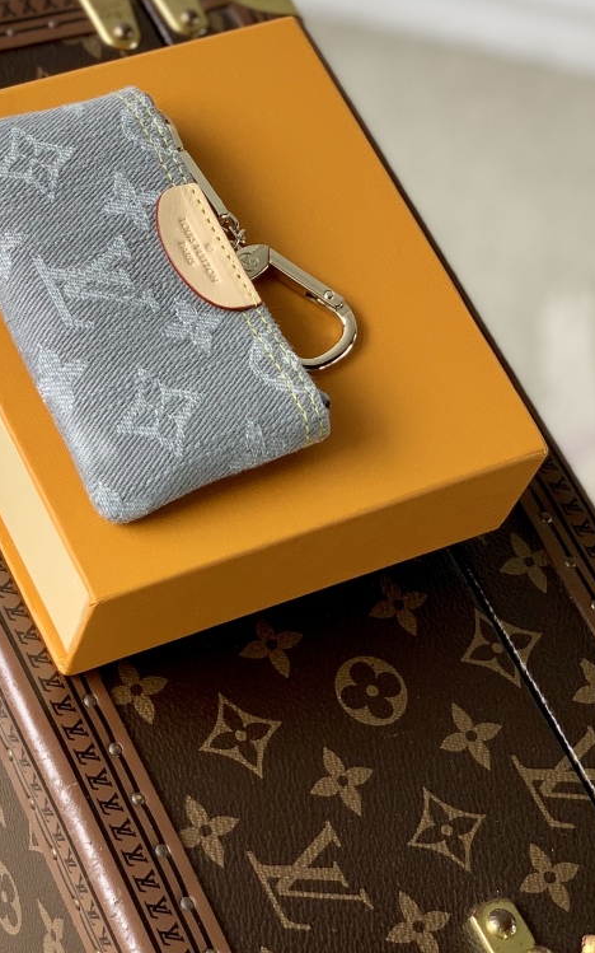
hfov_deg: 12.3
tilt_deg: -48.4
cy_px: 240
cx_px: 114
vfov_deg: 19.5
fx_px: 2751
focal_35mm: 106
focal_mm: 6
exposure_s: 1/122
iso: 25
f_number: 2.4
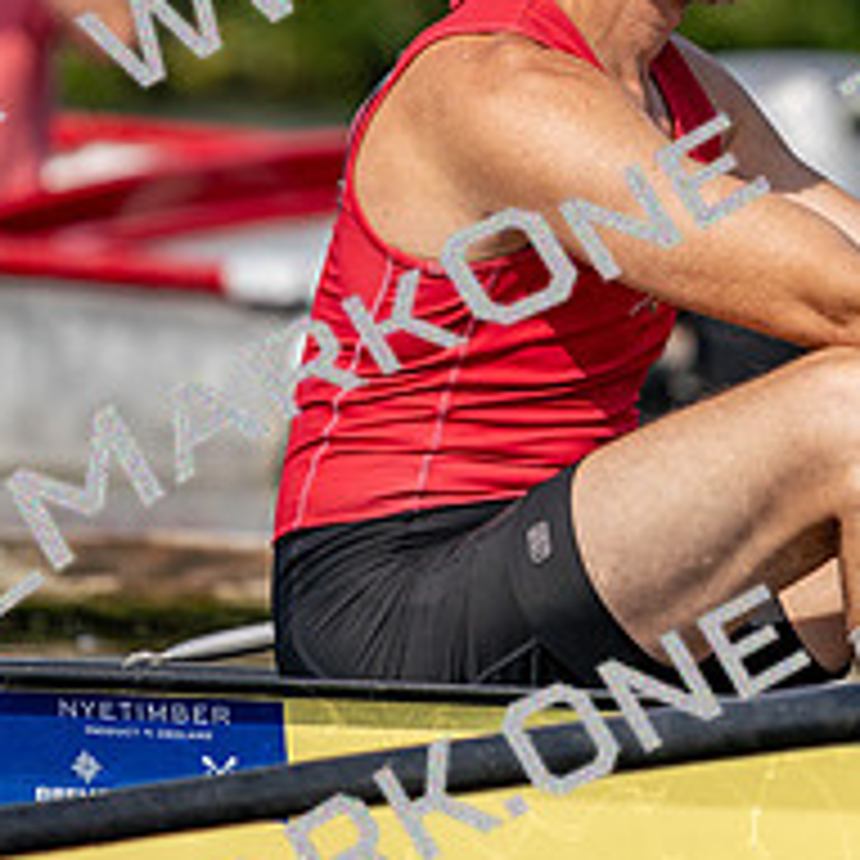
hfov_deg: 1.8
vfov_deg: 1.8
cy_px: 101
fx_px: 27236
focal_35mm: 969
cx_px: 635
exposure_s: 1/1600
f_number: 6.3
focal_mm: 376
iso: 160
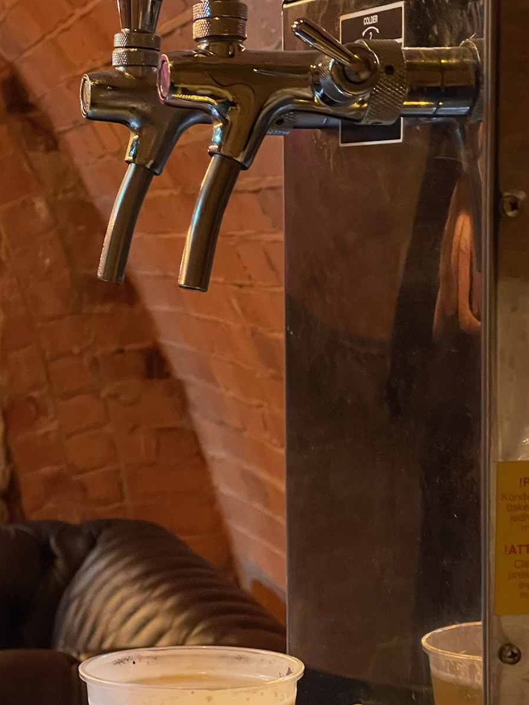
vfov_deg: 18.0
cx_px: 179
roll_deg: +1.6
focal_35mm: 109
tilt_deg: -7.3
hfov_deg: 13.6
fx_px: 2220
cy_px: 494
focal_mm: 7.5
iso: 1250
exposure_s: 1/25
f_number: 2.2
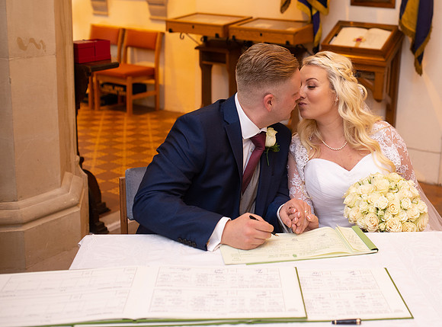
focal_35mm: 49
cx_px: 318
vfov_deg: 29.4
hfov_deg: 38.5
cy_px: 115
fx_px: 620
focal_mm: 35
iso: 640
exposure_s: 1/100
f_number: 2.8
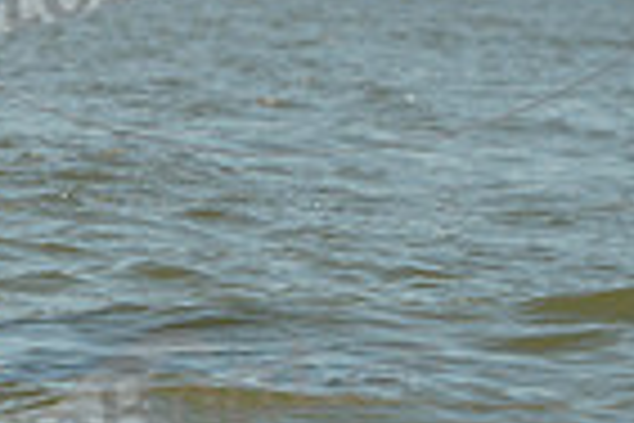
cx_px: -418
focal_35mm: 616
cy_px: -205
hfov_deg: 3.3
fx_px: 10848
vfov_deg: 2.2
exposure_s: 1/1250
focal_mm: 150
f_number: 5
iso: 200
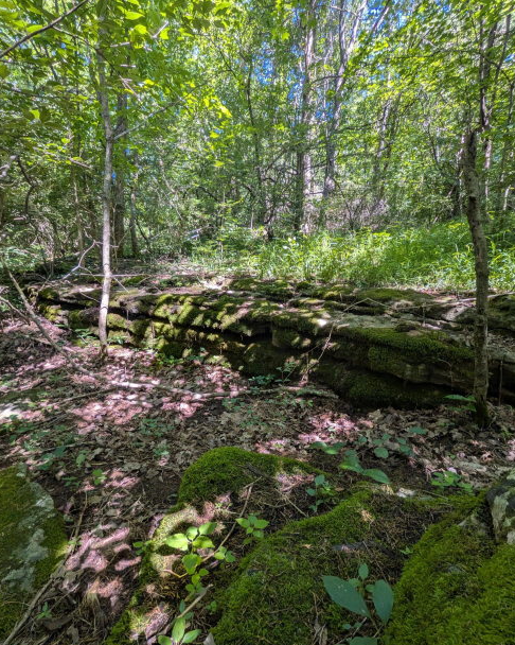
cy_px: 344
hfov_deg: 84.0
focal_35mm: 15
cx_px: 259
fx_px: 286
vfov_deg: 96.7
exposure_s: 1/120
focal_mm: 1.83
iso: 97
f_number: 2.2
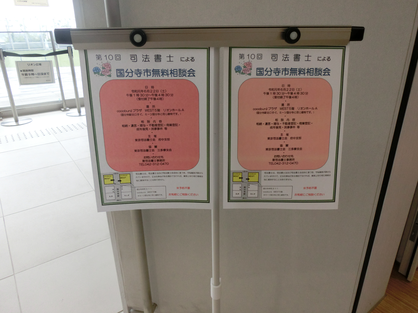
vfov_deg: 54.9
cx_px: 209
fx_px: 302
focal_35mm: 25
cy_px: 156
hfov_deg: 69.4
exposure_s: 1/125
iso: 250
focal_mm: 4.5
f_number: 3.5
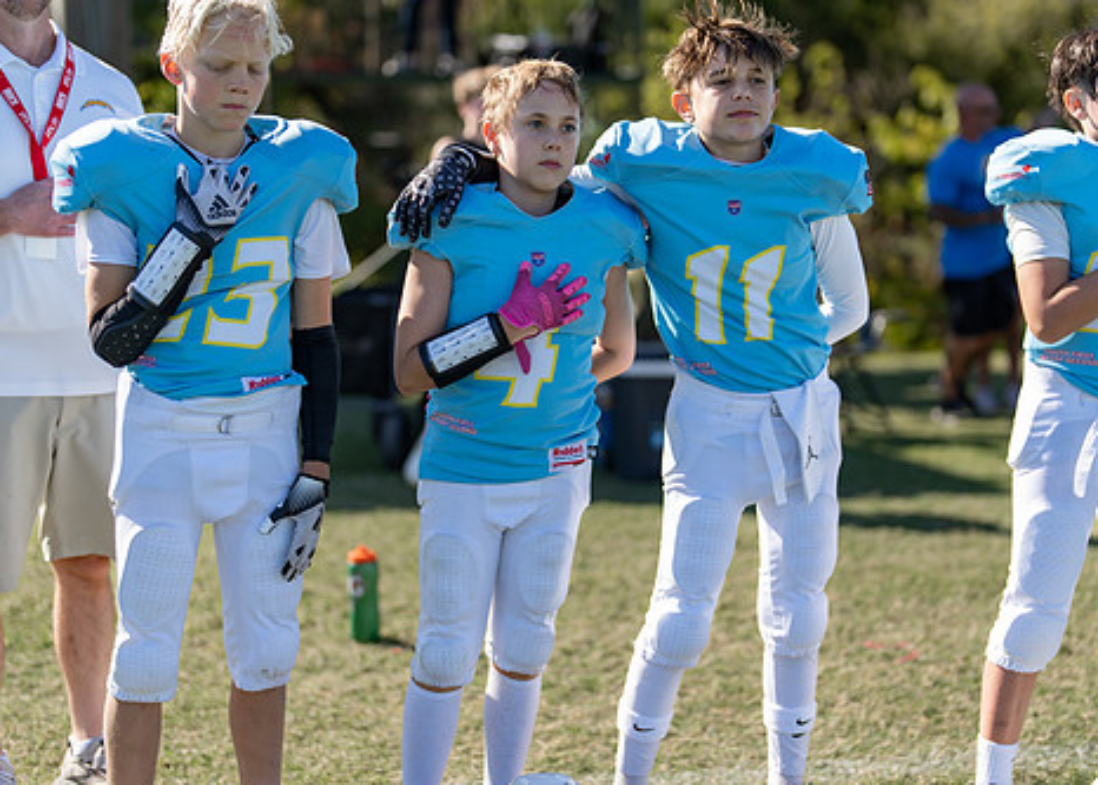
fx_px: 2183
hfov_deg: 28.2
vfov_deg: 20.4
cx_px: 616
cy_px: 352
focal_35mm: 70
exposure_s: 1/4000
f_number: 1.2
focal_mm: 50
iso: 100
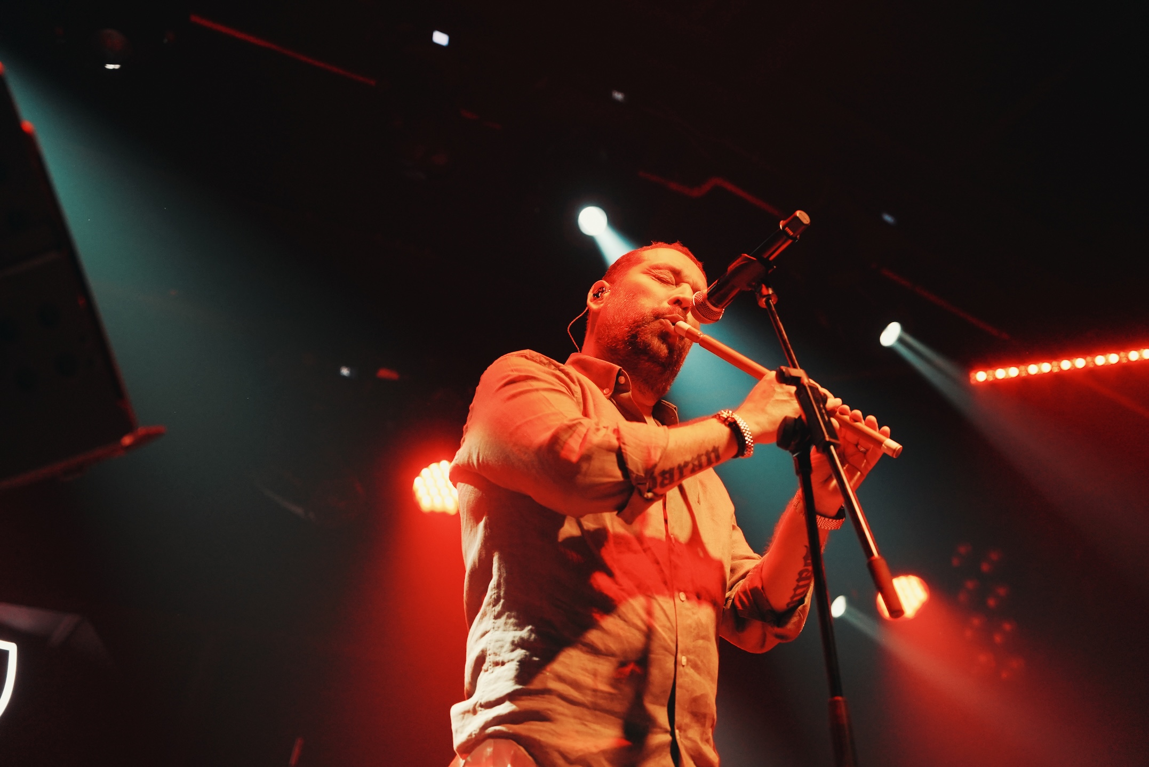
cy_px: 384
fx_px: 2235
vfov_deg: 19.5
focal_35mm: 70
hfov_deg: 28.8
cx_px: 574
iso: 32000
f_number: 2.8
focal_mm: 70
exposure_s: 1/250
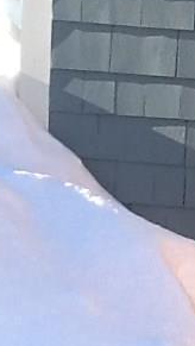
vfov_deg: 13.6
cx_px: 460
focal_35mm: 158
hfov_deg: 7.2
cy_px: 172
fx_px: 1450
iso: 40
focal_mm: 2.03
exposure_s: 1/338
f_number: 2.4
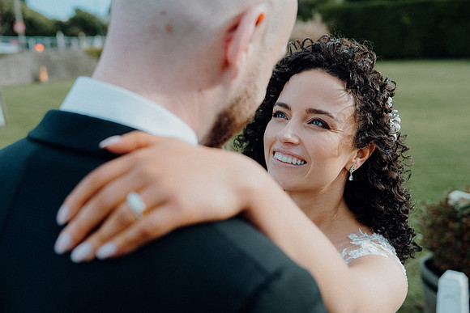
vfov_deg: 35.1
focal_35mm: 38
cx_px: 235
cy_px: 156
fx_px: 496
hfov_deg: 50.7
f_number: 3.5
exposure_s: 1/500
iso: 125
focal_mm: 38
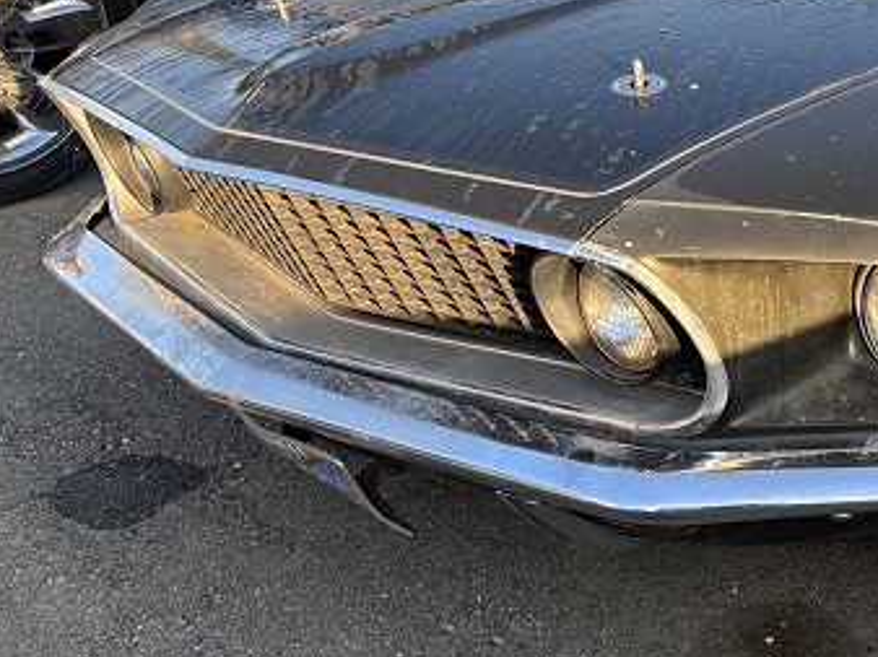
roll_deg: -2.7
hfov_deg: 26.7
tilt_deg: -15.0
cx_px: 1004
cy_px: 92
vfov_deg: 21.8
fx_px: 1673
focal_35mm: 66
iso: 50
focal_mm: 5.96
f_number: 1.6
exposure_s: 1/594
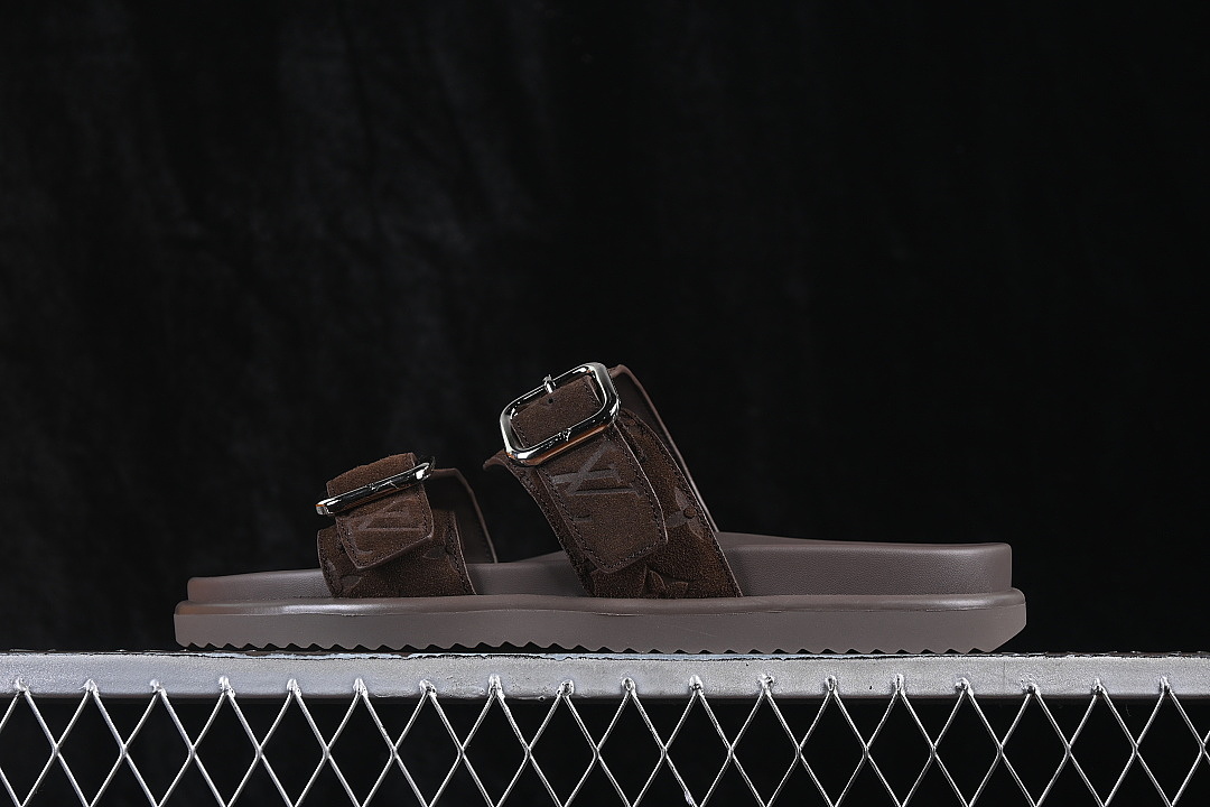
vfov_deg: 18.2
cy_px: 404
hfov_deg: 27.0
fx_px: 2521
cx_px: 605
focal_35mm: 75
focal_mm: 50
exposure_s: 1/60
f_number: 6.3
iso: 160
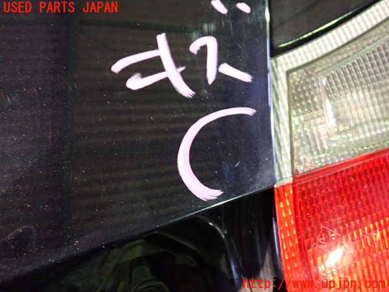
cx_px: 194
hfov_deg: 60.0
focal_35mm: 30
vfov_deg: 46.8
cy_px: 146
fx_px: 337
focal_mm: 5.4
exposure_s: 1/20
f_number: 2.3
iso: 800
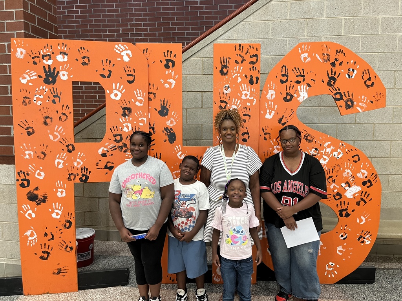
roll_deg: +0.3
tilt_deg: -8.0
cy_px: 150
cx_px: 201
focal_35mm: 26
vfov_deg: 53.1
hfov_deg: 67.3
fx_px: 302
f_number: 1.6
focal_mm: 5.1
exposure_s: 1/60
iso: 250
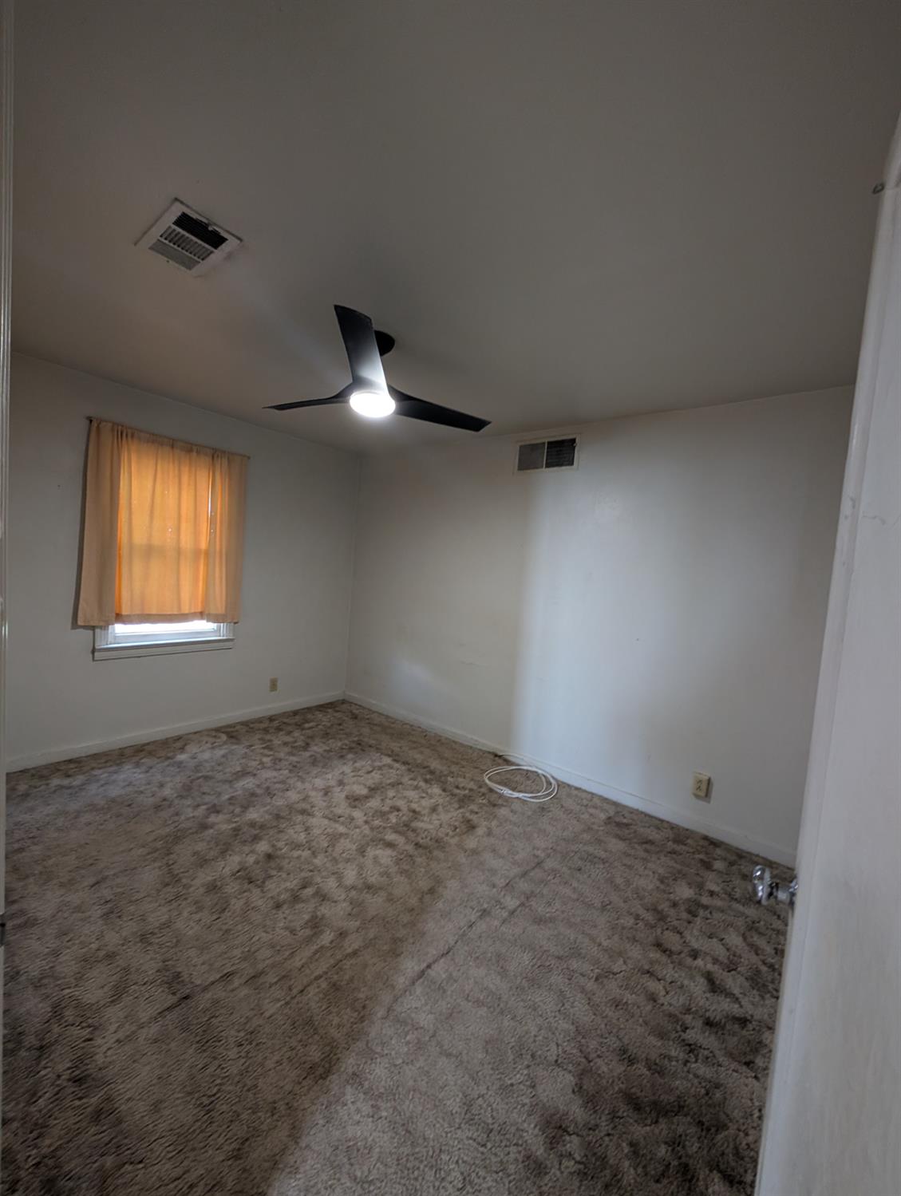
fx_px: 415
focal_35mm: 12
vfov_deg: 110.4
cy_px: 598
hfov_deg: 94.7
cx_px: 450
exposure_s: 1/40
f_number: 1.7
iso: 326
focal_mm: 2.02
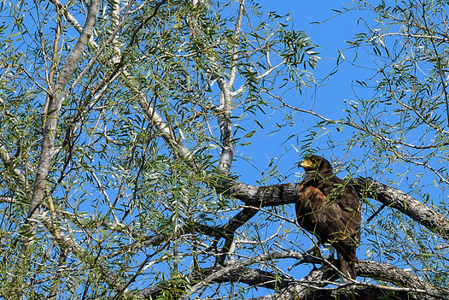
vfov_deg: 1.3
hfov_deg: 2.0
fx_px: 12762
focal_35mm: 1023
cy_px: 176
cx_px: 332
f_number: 11
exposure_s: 1/320
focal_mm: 200
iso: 220
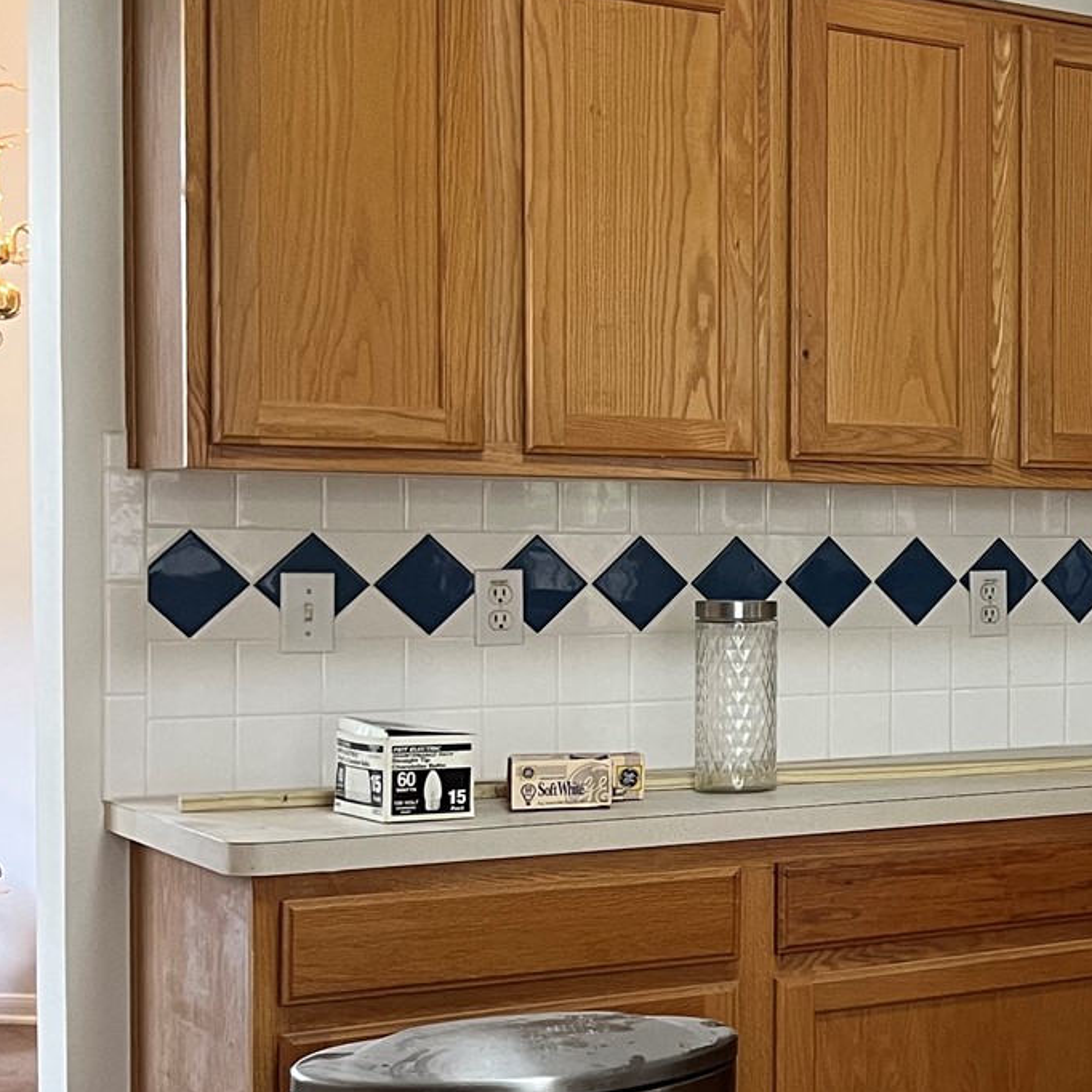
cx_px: 1584
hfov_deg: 21.5
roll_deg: -0.8
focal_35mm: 69
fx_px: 2463
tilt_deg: -2.2
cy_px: 573
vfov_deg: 25.0
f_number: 1.6
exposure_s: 1/60
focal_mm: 5.1
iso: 160
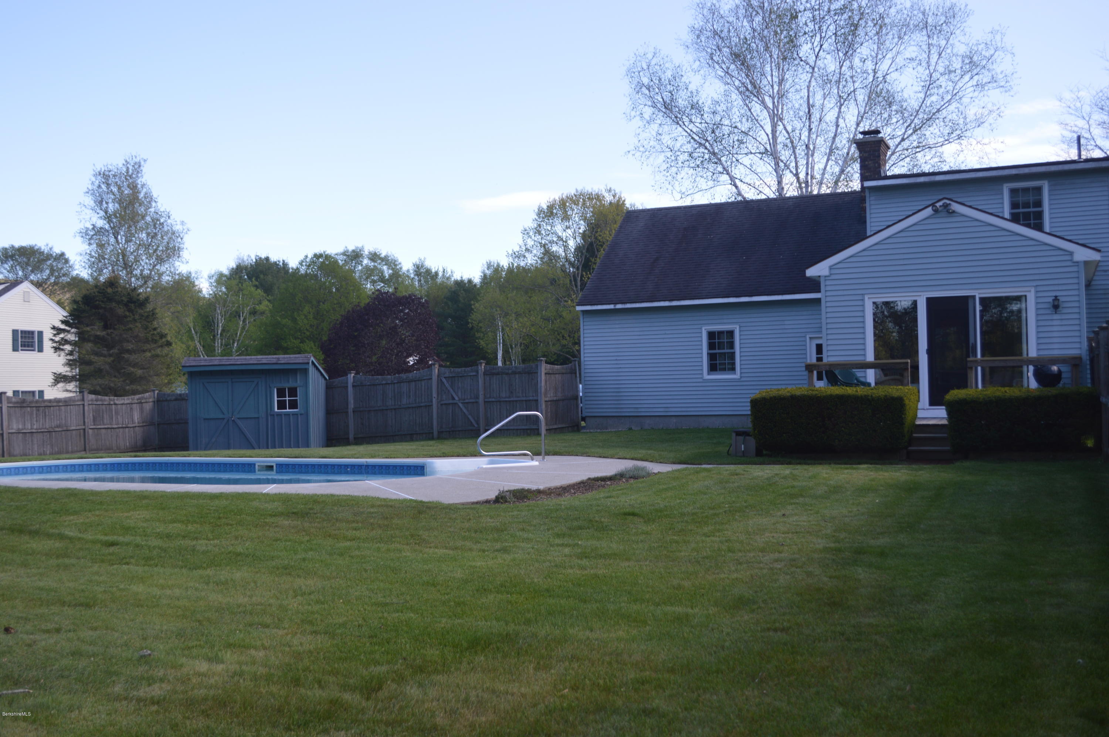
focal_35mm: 36
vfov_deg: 36.8
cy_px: 368
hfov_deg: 53.2
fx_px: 1108
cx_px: 554
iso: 100
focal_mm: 24
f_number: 5
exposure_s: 1/200
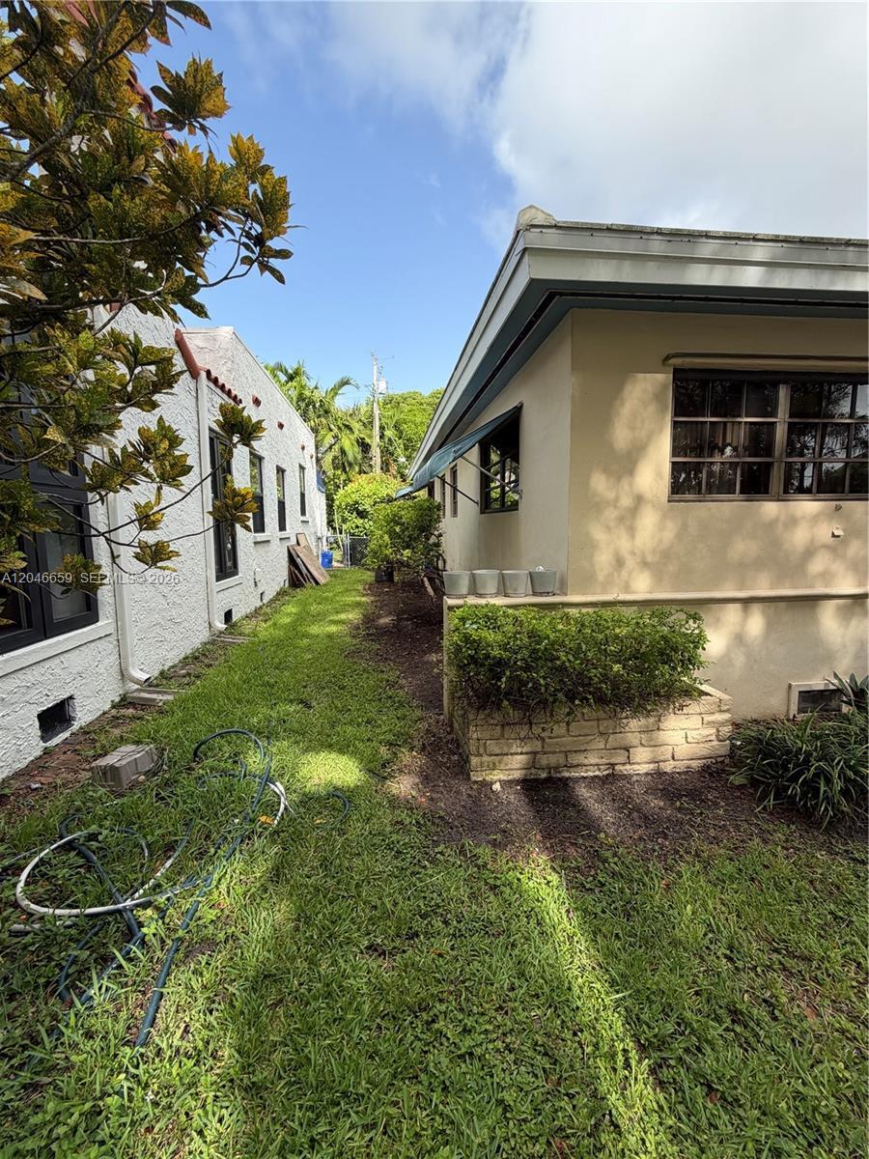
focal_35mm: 14
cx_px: 434
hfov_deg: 85.7
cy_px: 580
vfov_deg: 102.1
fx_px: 469
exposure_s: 1/602
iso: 40
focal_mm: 2.22
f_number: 2.2
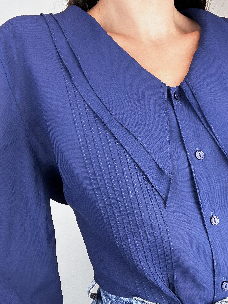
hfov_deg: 46.8
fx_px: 263
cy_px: 152
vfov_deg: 60.0
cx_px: 114
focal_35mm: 30
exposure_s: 1/100
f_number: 1.9
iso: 80
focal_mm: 2.69
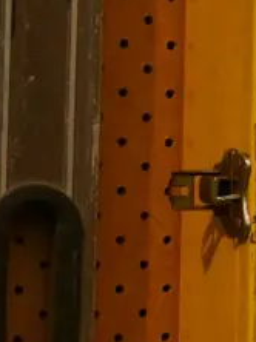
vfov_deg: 10.2
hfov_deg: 7.3
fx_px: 1917
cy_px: 160
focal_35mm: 194
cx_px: 511
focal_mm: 21
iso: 3200
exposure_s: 1/200
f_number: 4.7
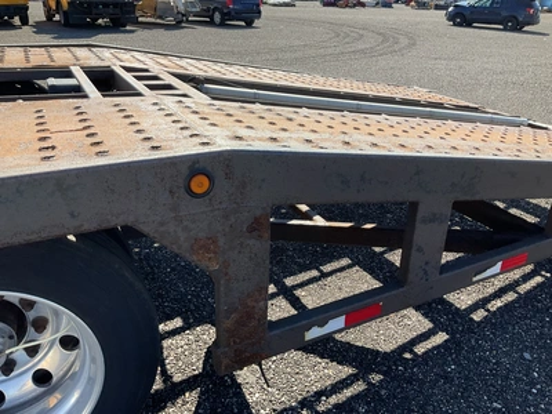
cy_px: 207
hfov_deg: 61.7
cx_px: 276
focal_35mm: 29
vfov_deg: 48.2
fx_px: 462
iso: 25
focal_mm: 3
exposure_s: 1/650
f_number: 1.8
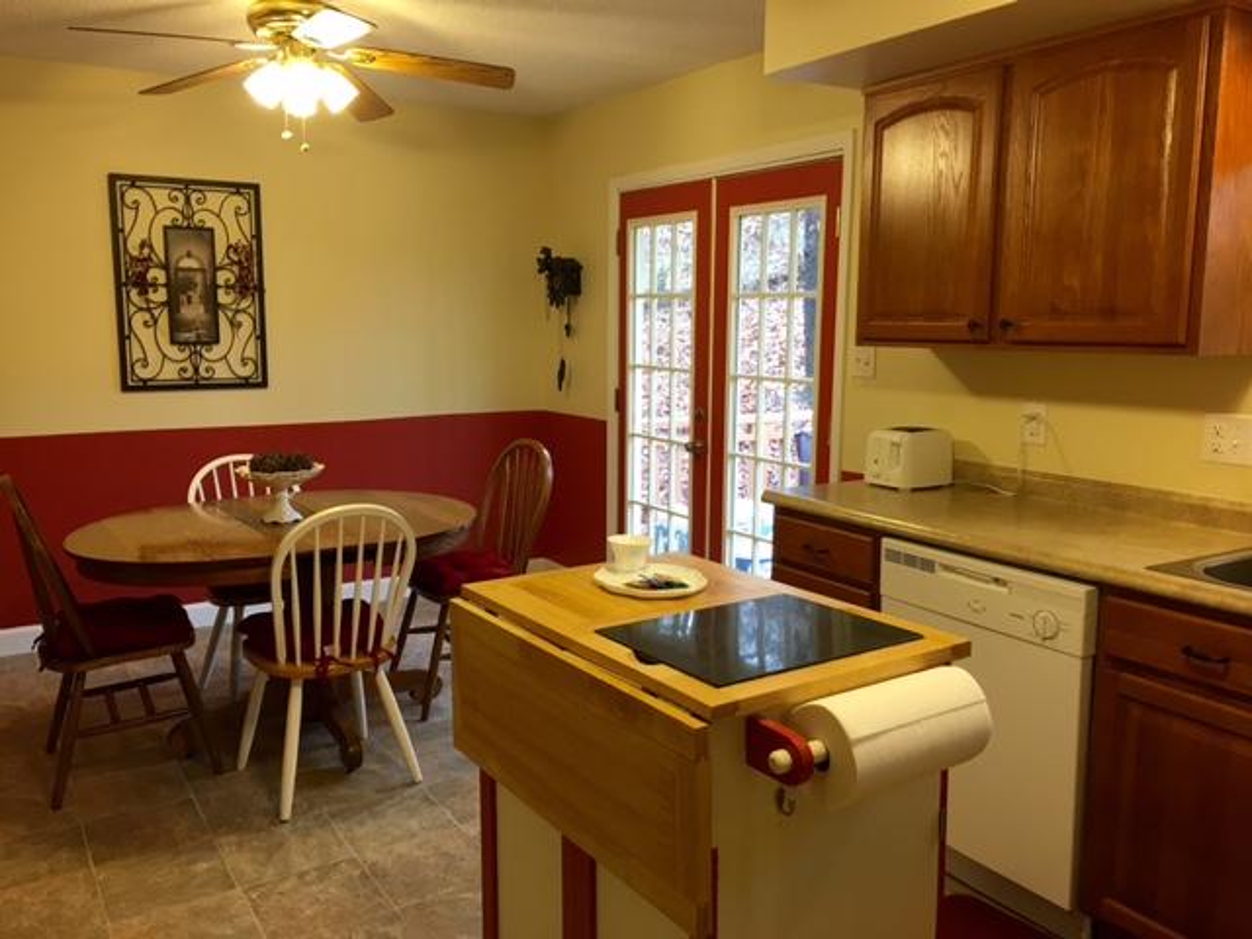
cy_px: 470
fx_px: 1049
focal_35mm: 29
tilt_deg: -7.0
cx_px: 626
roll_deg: -0.4
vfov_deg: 48.2
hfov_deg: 61.7
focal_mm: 4.15
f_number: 2.2
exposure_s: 1/30
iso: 80
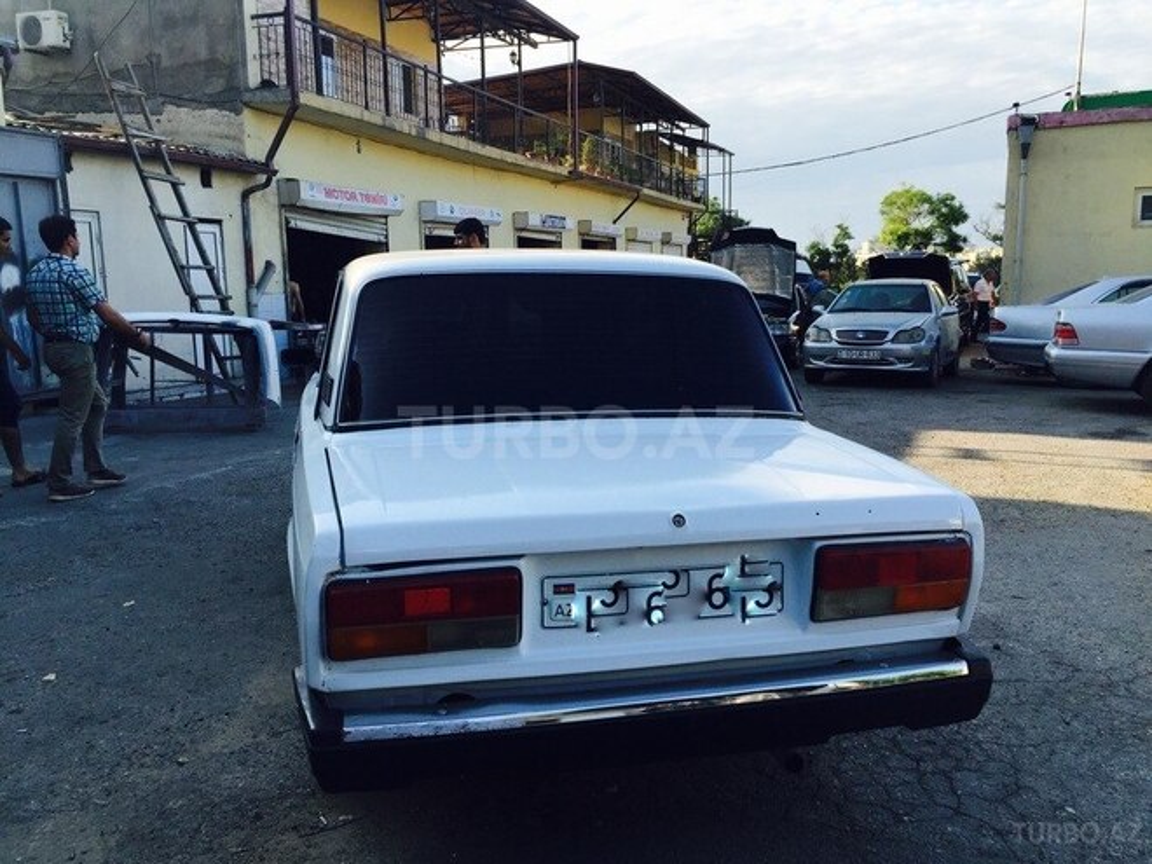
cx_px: 576
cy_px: 432
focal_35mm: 29
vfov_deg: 48.2
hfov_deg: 61.7
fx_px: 965
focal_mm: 4.15
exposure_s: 1/581
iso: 32
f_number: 2.2
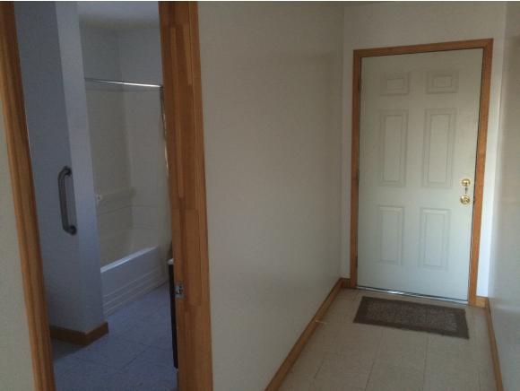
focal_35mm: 29
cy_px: 196
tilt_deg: -9.2
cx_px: 260
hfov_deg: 61.6
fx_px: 436
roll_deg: +2.4
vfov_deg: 48.3
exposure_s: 1/30
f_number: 2.2
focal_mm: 4.15
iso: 250
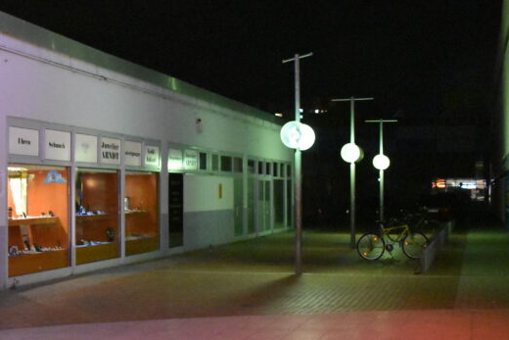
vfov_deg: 20.9
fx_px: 919
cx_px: 297
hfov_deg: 30.9
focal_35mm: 65
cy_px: 187
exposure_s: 1/60
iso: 11400
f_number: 3.8
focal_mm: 22
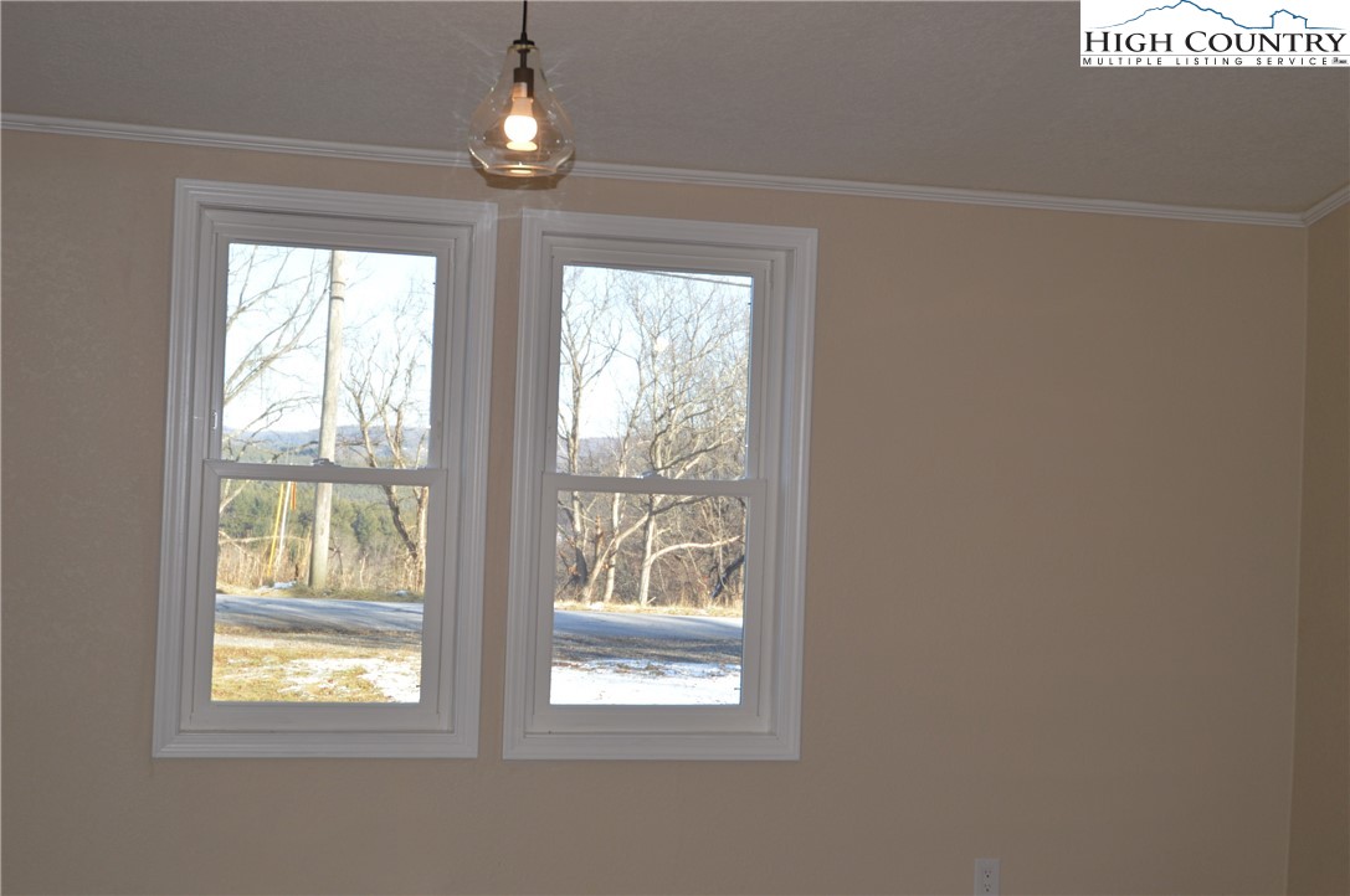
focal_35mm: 52
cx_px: 675
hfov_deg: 37.9
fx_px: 1966
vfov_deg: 25.7
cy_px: 448
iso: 140
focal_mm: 35
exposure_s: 1/125
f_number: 4
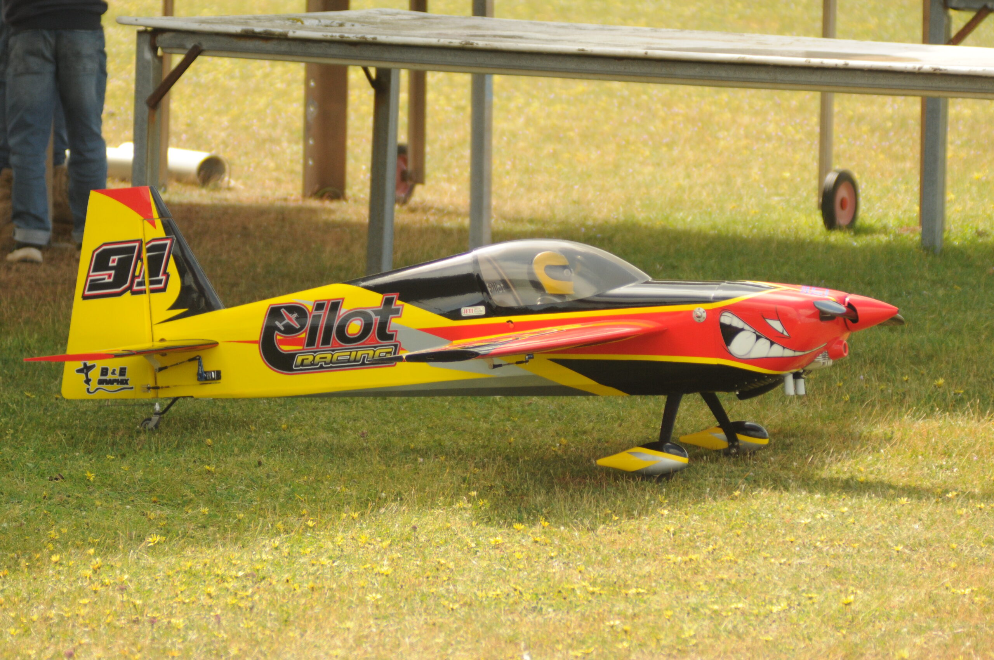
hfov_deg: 8.6
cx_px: 497
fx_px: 6618
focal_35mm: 240
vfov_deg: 5.7
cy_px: 330
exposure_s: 1/750
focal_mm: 160
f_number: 5.6
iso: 500
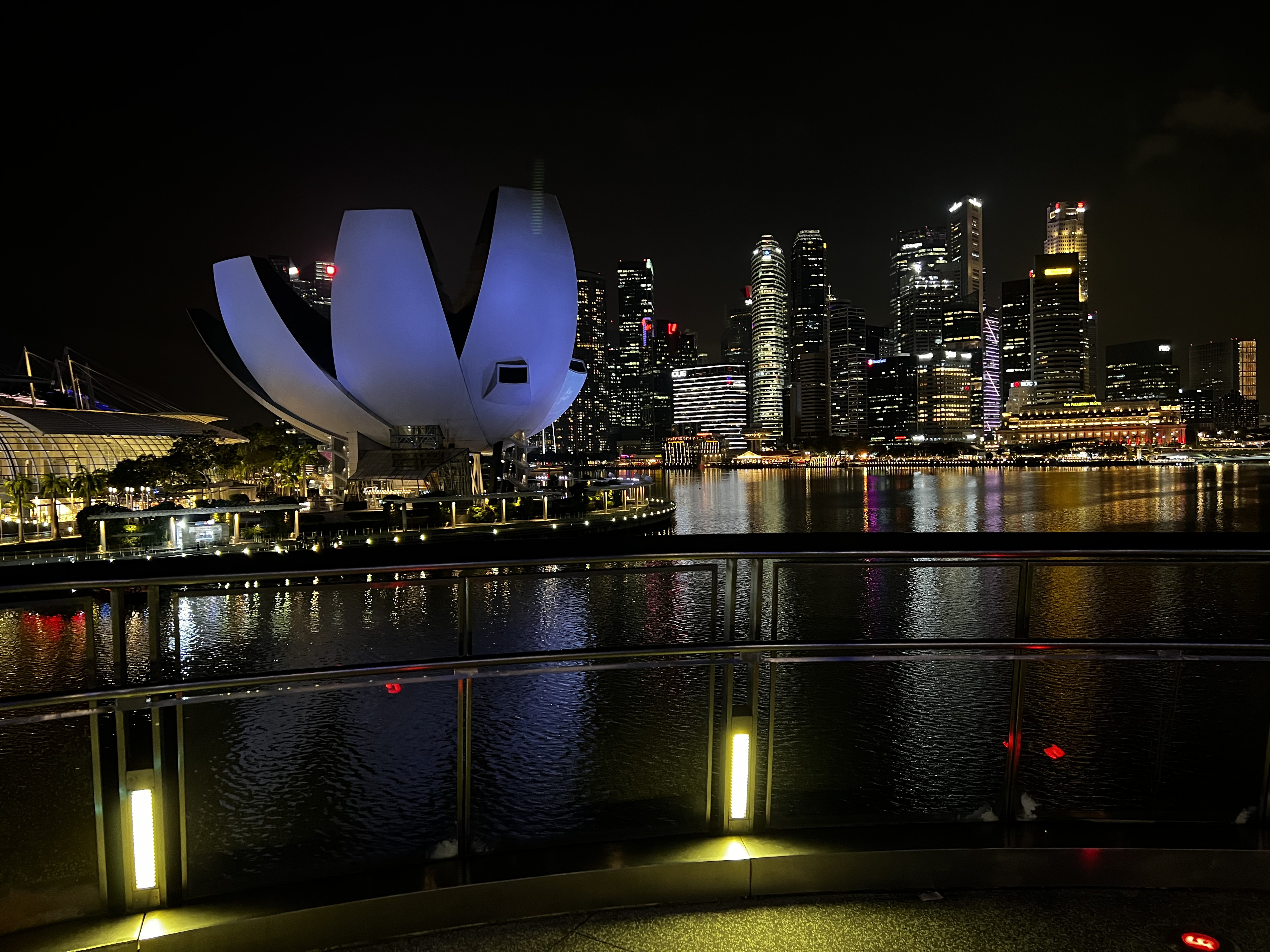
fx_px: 954
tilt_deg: -1.5
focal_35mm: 26
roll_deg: +1.2
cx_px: 635
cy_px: 476
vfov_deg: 53.1
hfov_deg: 67.3
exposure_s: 1/25
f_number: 1.5
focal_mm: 5.7
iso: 500
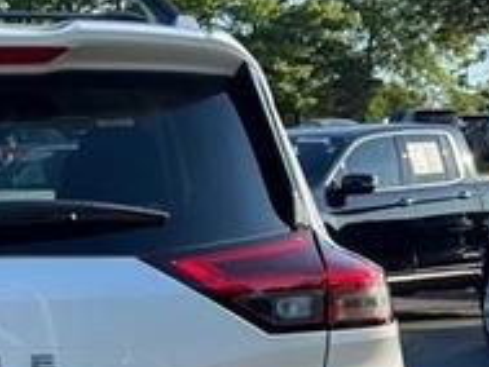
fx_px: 1809
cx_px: -62
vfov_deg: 11.4
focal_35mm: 128
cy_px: 398
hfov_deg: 15.0
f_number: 1.78
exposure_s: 1/1490
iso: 64
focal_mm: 6.76
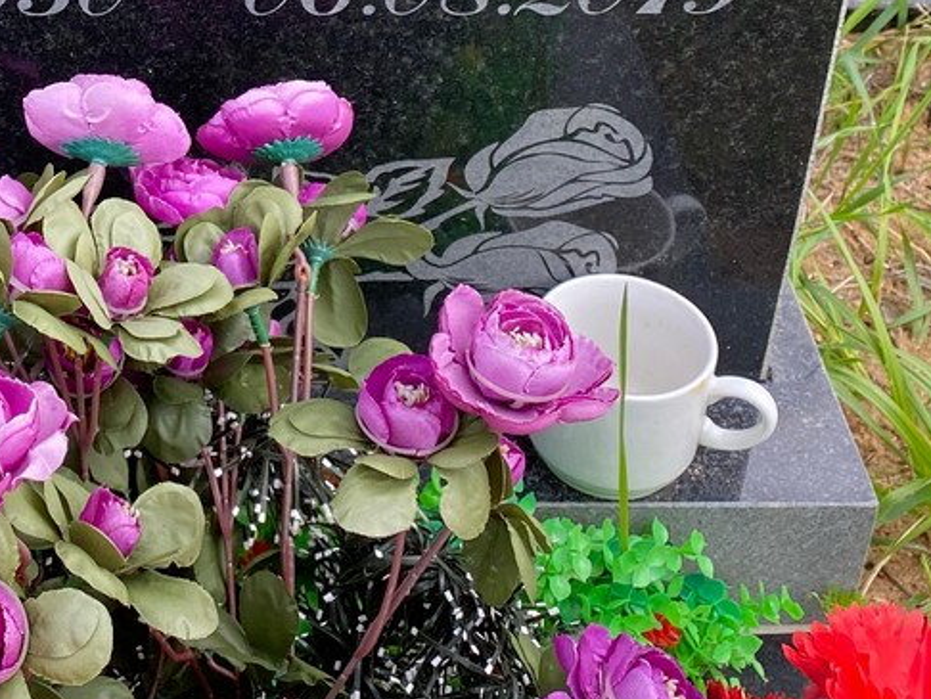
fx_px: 2072
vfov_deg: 18.4
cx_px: 102
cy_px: -71
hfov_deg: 24.6
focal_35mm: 77
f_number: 1.8
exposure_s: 1/376
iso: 32
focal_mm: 4.25
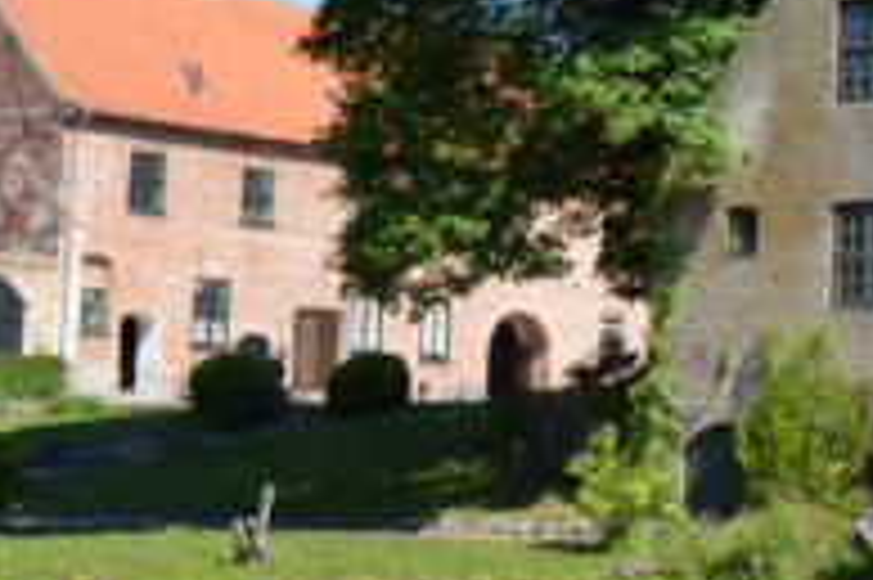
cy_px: 106
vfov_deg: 13.3
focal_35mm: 102
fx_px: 2471
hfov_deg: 18.7
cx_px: 1120
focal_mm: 22
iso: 100
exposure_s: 1/200
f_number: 7.1
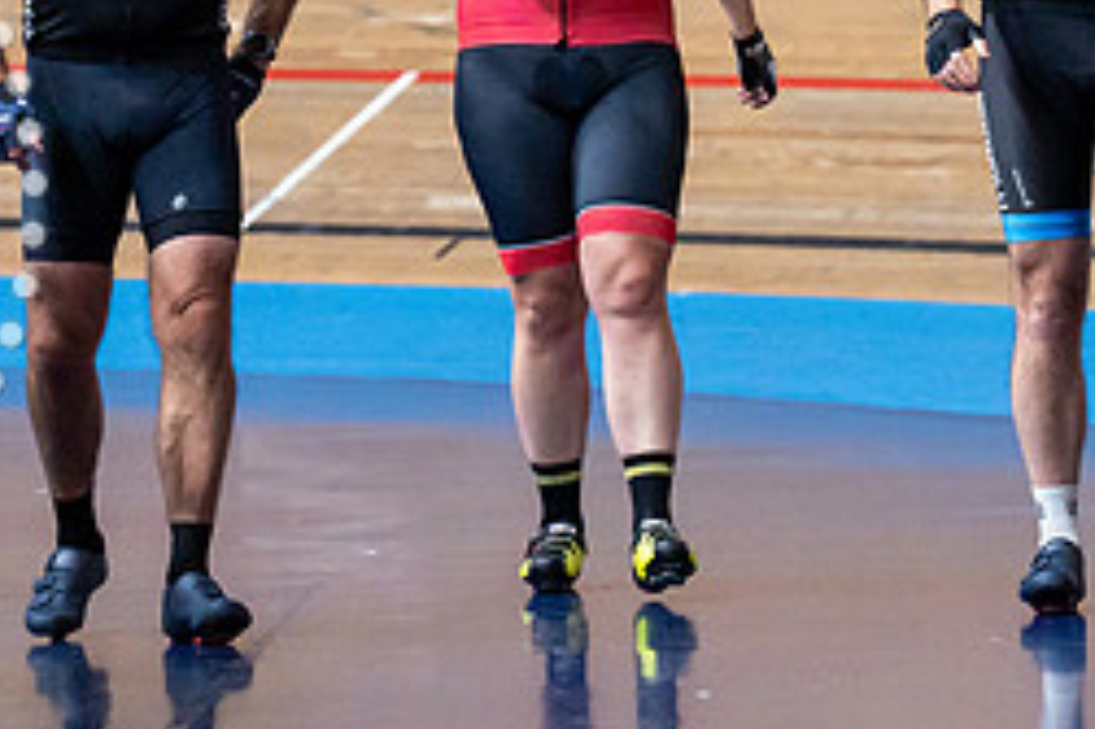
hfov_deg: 4.2
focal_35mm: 486
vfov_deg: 2.8
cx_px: 604
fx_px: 14772
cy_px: -226
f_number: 3.5
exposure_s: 1/1000
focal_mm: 171
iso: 3200
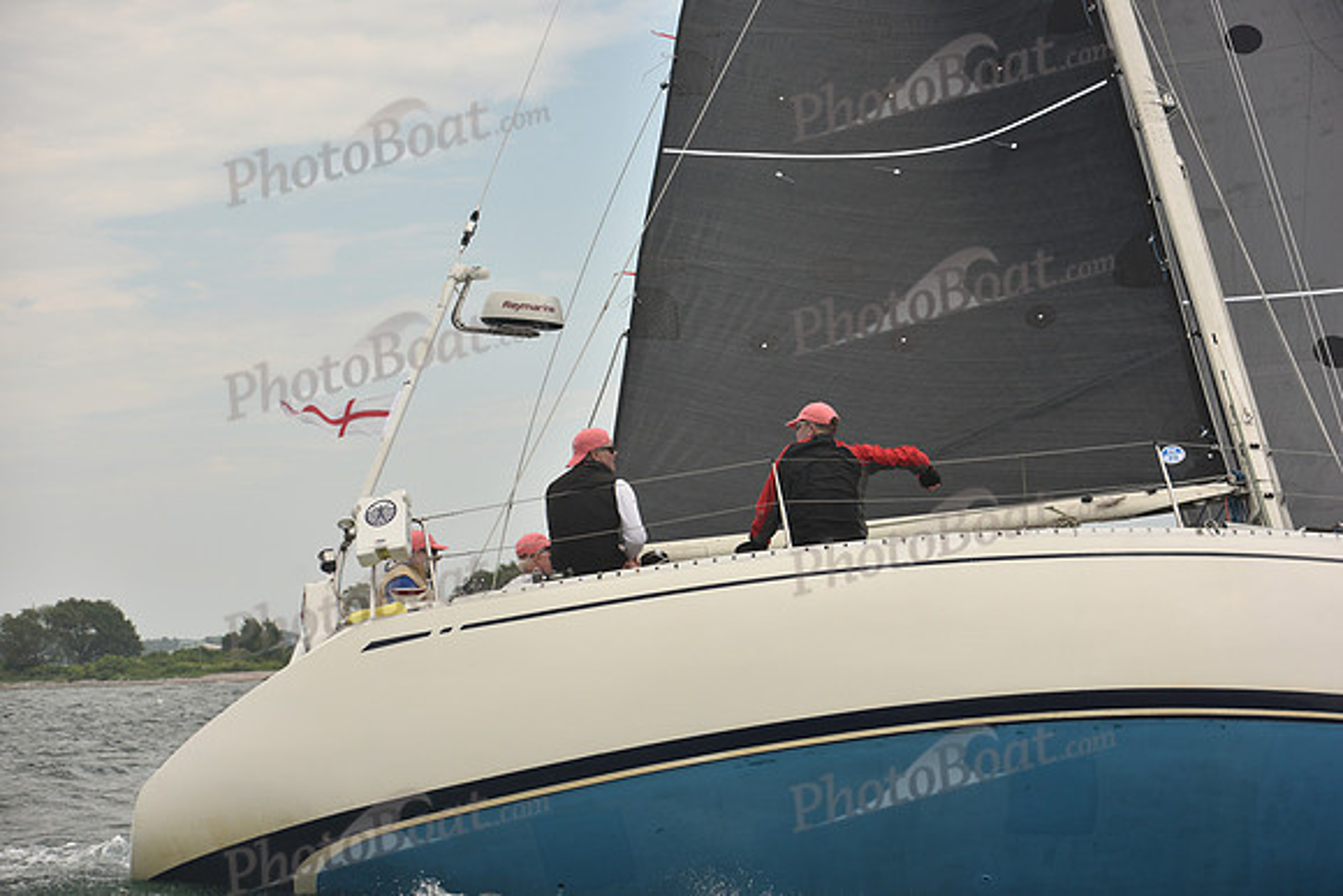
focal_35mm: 70
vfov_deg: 19.5
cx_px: 672
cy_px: 448
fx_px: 2612
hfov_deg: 28.8
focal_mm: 70
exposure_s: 1/500
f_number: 5.6
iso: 250
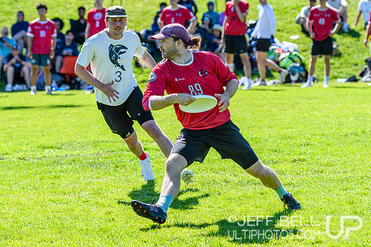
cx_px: 213
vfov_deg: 7.8
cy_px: 105
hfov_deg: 11.7
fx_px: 1808
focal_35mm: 175
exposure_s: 1/1000
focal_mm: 102
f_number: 3.2
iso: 100
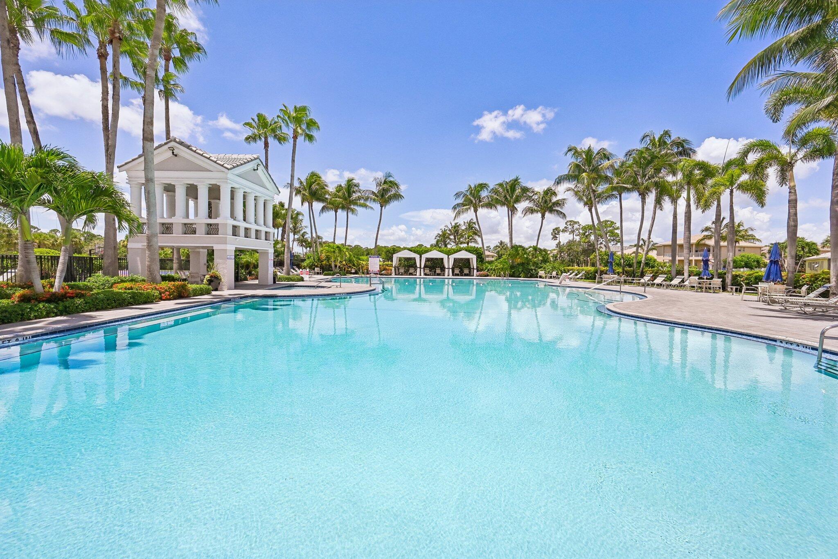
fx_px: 326
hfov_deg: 104.3
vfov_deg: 81.2
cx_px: 419
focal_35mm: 14
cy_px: 280
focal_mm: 14
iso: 640
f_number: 8
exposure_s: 1/4000
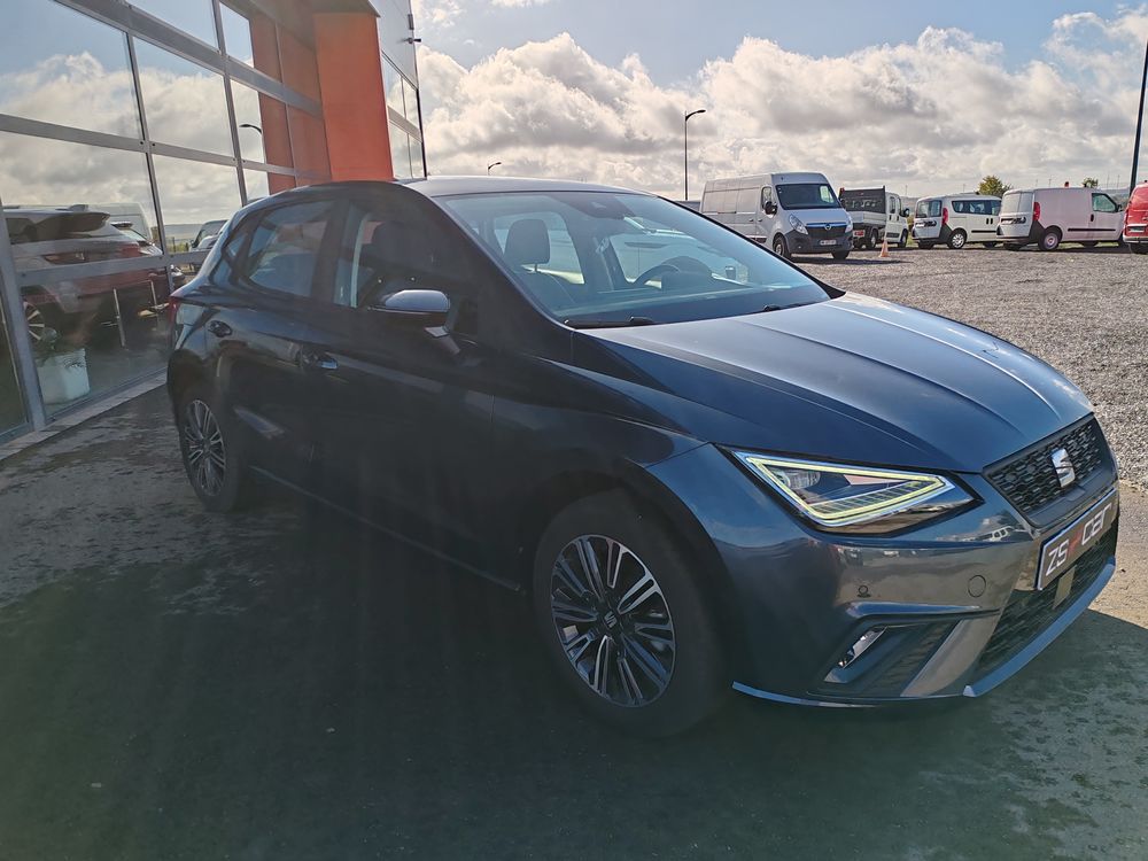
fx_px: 895
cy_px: 430
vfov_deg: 51.4
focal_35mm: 27
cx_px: 574
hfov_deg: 65.3
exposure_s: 1/1000
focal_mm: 6.12
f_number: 1.9
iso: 50
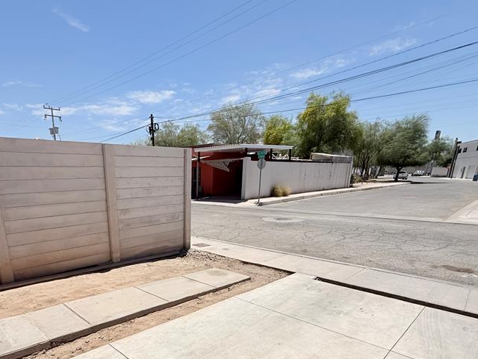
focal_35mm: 22
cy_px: 268
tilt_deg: -17.3
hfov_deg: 74.6
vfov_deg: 58.0
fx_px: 304
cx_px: 169
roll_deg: +2.7
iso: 50
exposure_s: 1/6173
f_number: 2.2
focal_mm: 2.22
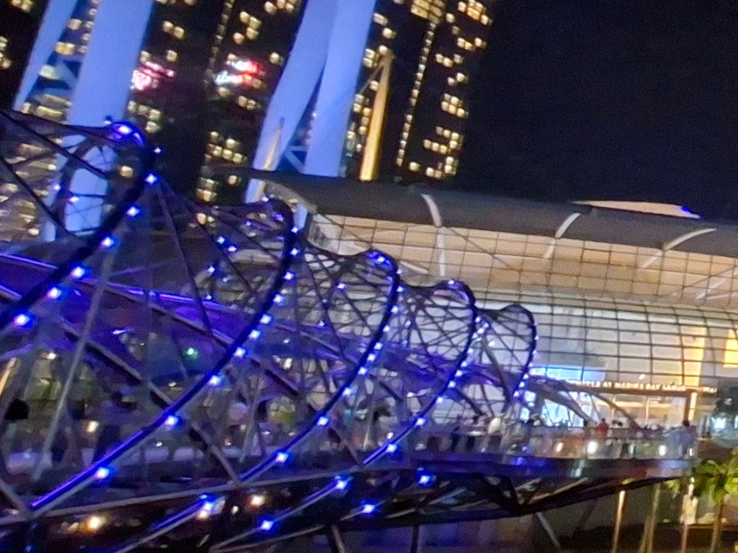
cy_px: 53
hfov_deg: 24.6
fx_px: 1172
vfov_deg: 25.7
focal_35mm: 55
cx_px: 1176
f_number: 2.2
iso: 800
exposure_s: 1/17
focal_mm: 1.74
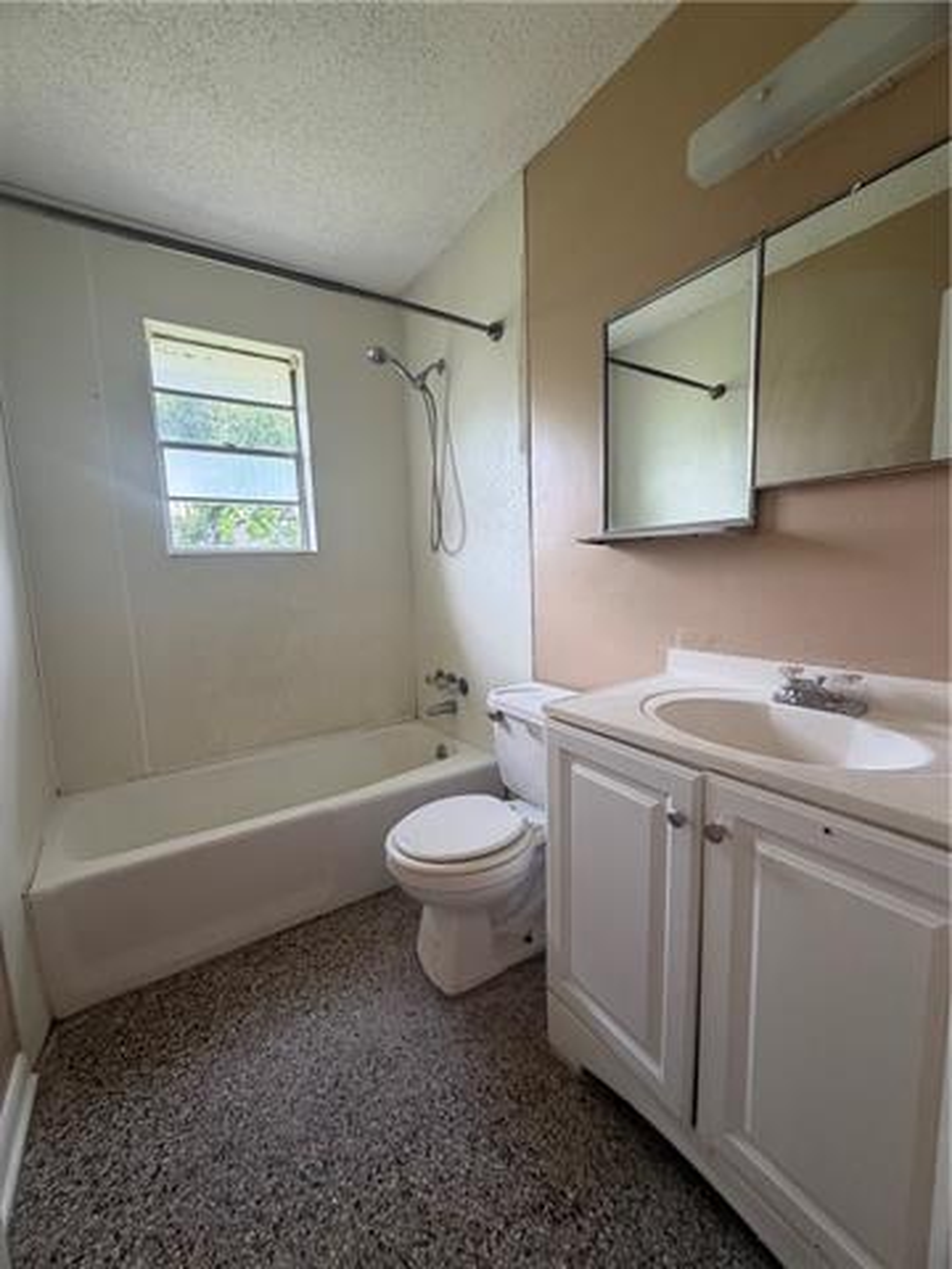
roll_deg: -0.1
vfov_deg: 102.1
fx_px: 513
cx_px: 476
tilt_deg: -6.5
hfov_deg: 85.7
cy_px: 634
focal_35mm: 14
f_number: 2.2
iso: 200
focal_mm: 2.22
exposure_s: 1/120
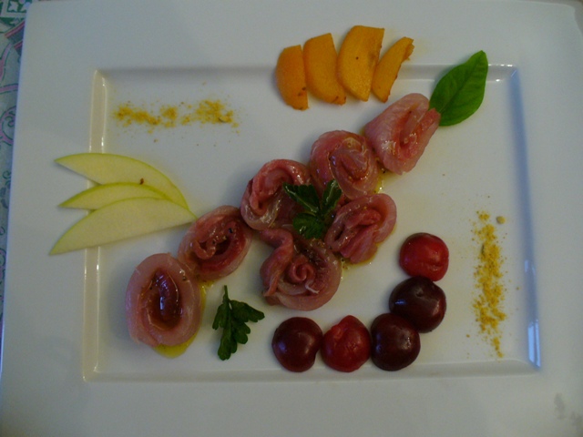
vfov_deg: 38.7
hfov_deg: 50.1
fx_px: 623
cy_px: 218
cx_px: 292
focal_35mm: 37
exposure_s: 1/25
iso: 200
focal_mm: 6.1
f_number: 2.8
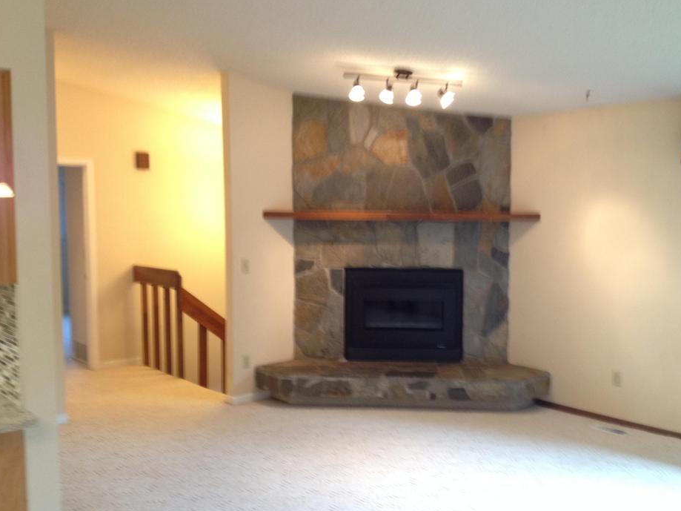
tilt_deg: -7.7
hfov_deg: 47.8
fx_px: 767
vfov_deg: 36.8
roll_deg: -0.2
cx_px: 376
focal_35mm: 39
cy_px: 282
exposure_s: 1/20
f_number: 2.4
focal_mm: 4.28
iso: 100
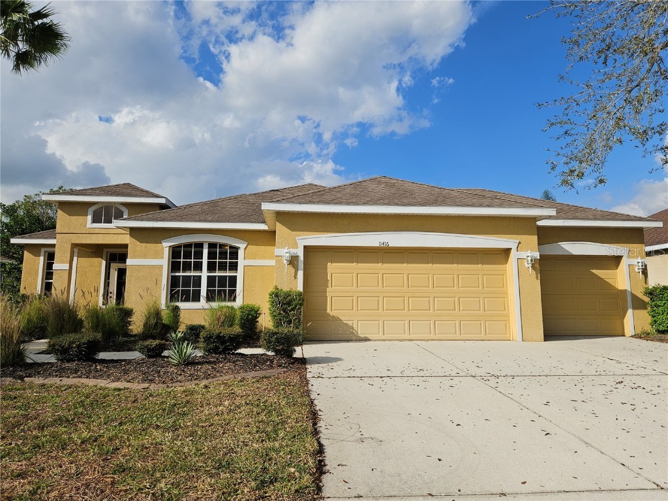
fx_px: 444
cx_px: 334
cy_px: 250
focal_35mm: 23
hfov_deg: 73.9
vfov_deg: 58.9
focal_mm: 5.4
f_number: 1.8
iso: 25
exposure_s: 1/4010
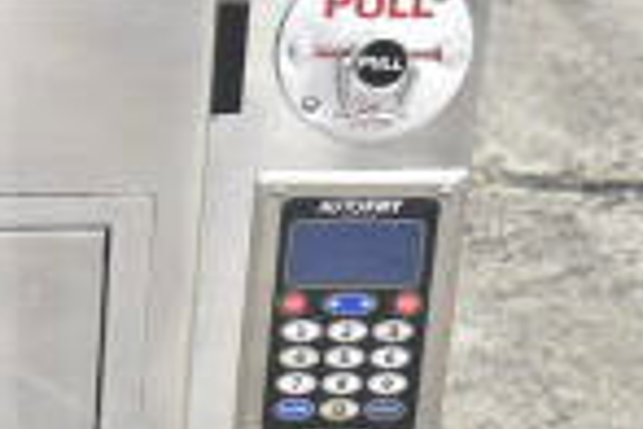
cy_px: 357
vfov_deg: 7.9
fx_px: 3108
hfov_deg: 11.3
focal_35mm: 174
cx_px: -363
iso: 1600
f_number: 4.5
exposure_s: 1/80
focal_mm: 28
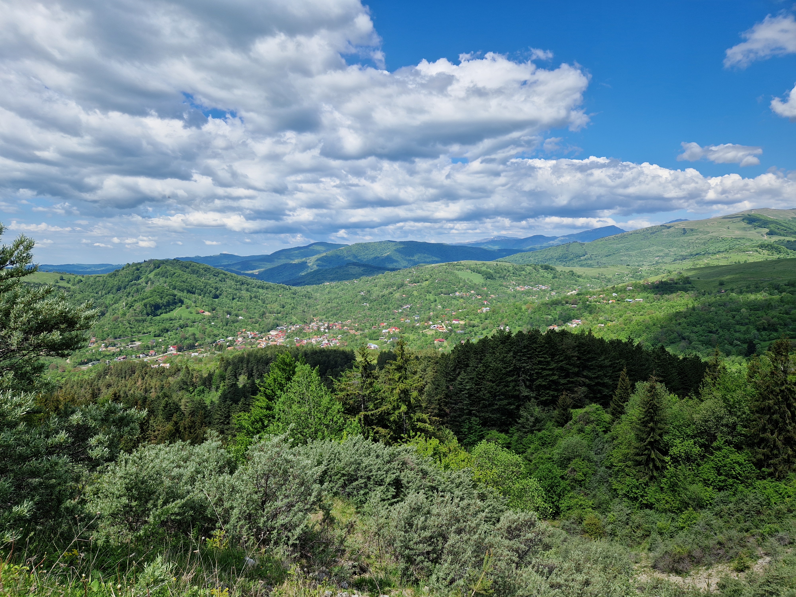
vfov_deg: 58.9
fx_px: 529
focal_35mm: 23
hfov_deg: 73.9
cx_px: 398
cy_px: 298
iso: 50
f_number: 1.8
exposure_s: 1/2368
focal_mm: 5.4
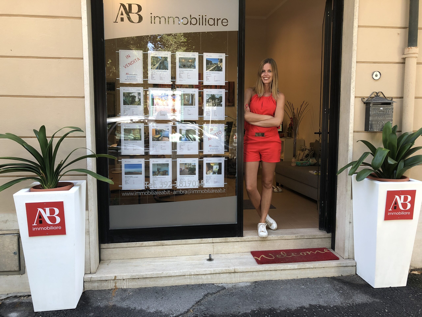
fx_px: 341
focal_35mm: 28
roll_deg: -0.9
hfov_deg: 63.4
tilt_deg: -6.6
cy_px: 158
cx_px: 211
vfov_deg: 49.7
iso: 40
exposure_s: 1/100
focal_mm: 3.99
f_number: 1.8
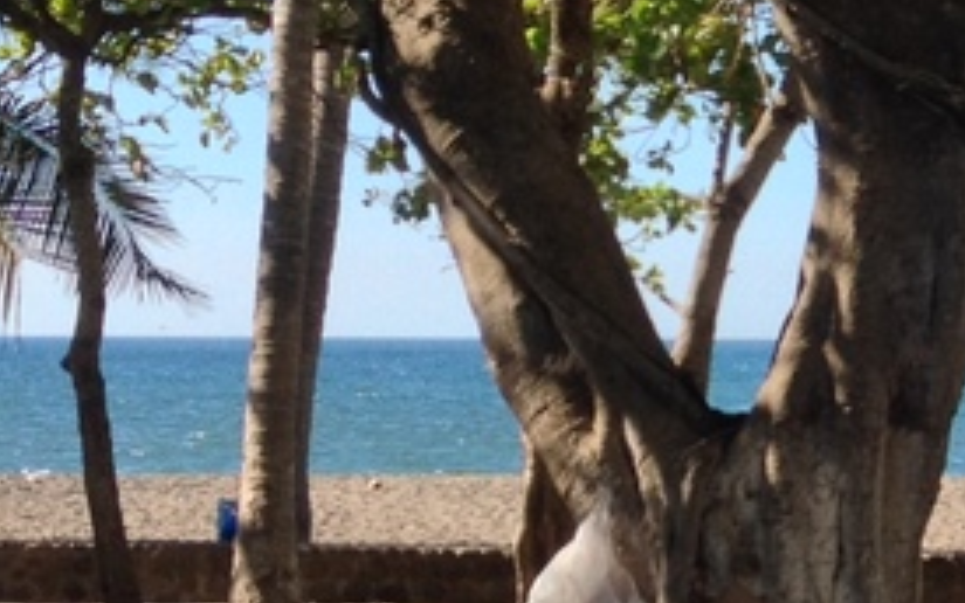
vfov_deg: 8.1
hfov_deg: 12.4
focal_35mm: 162
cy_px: 280
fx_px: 4261
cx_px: 1397
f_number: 2.4
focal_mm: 4.28
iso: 50
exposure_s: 1/708
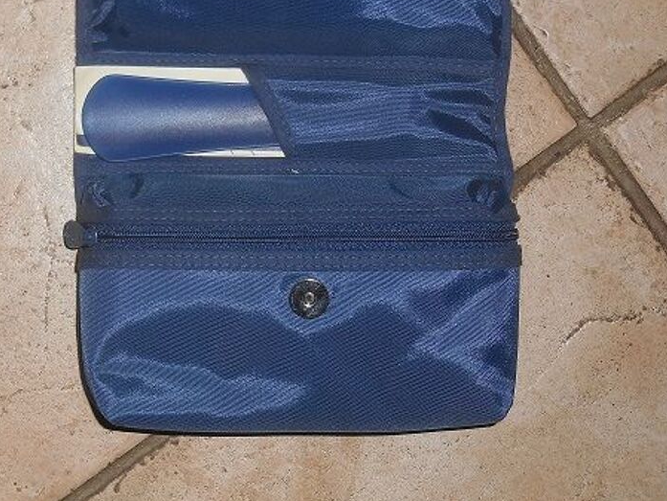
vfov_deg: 22.2
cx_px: 231
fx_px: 1272
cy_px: 167
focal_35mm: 66
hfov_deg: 29.2
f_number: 4
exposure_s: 1/30
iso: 80
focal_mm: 8.3
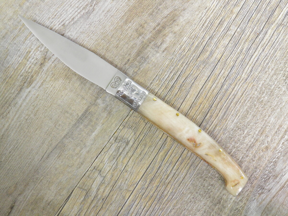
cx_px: 144
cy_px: 108
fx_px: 408
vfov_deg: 29.7
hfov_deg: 38.9
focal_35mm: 49
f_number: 3.5
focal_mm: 8.9
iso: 200
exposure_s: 1/13
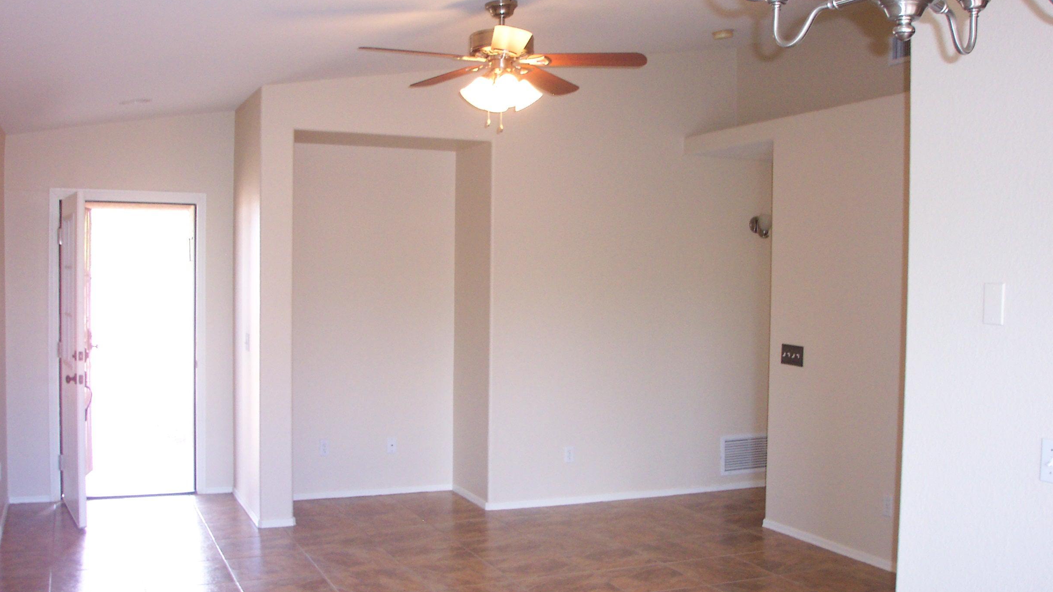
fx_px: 1033
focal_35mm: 37
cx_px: 530
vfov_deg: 32.0
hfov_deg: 54.0
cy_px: 313
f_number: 2.8
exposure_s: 1/30
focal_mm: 7.5
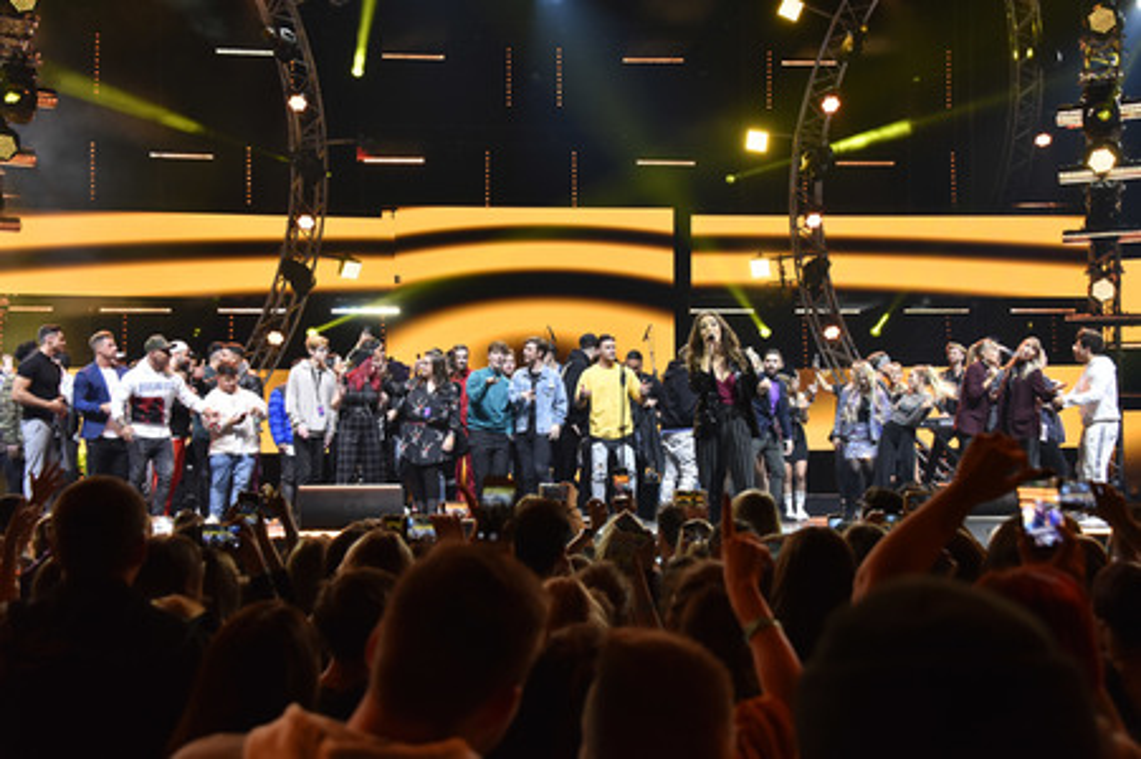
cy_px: 380
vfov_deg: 27.0
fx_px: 1584
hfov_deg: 39.6
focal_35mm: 50
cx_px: 570
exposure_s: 1/125
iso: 1600
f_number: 5.6
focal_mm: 50
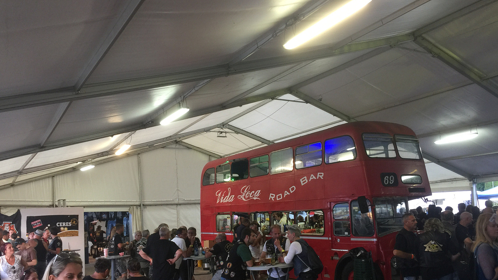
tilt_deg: +5.4
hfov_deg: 61.0
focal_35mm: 32
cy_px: 185
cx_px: 249
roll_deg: +1.6
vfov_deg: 36.3
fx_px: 423
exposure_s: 1/17
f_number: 2.2
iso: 50
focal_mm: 4.15
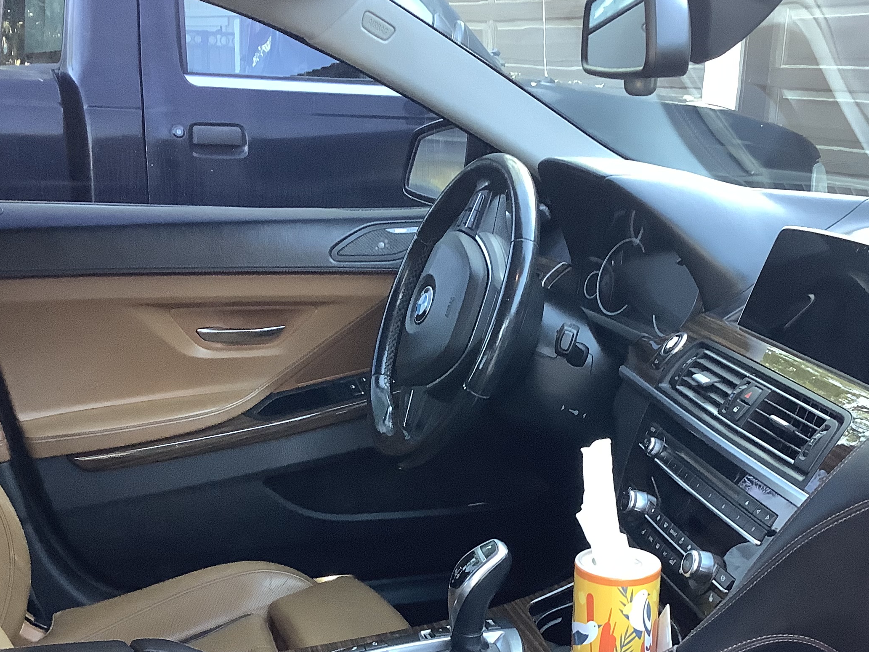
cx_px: 467
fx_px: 1230
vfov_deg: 29.2
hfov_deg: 38.9
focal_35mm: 49
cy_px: 499
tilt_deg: -18.3
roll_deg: -2.7
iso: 160
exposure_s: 1/60
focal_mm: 3.3
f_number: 2.4
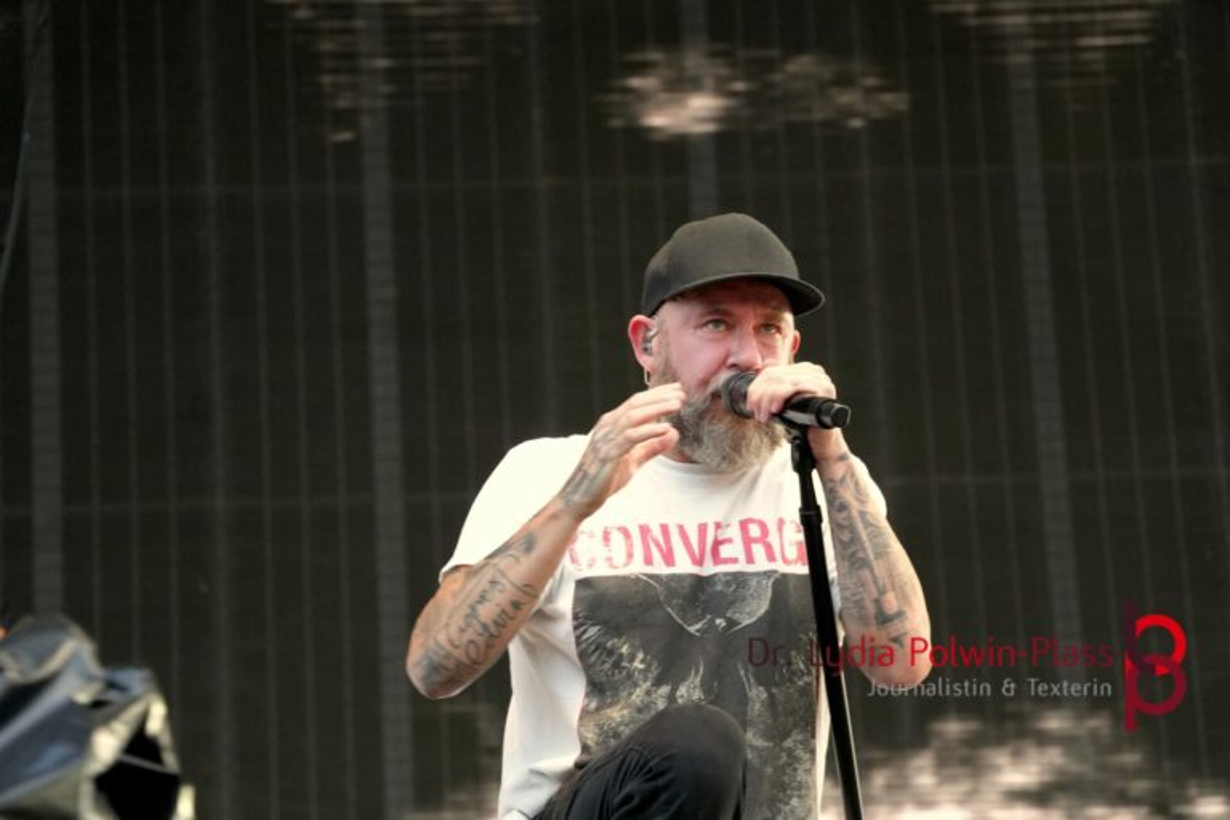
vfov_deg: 9.7
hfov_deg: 14.6
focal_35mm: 141
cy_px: 410
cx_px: 615
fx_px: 4817
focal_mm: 94
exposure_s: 1/160
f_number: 5.6
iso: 2000
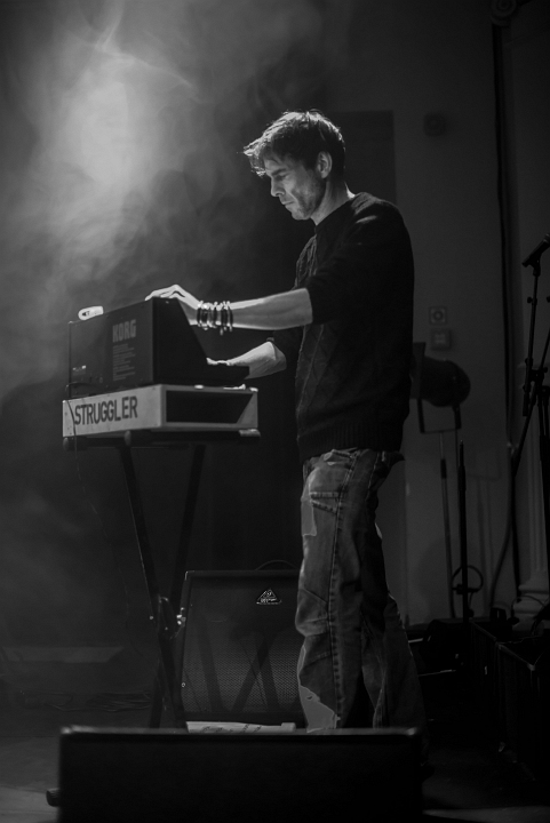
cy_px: 412
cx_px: 275
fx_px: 1144
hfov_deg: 27.0
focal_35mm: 50
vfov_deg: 39.6
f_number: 1.4
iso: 640
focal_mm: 50
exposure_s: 1/80
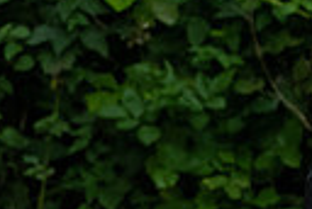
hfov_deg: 0.8
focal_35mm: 2645
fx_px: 22977
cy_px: -227
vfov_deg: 0.5
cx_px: 519
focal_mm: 390
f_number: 5.6
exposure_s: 1/1250
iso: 1600
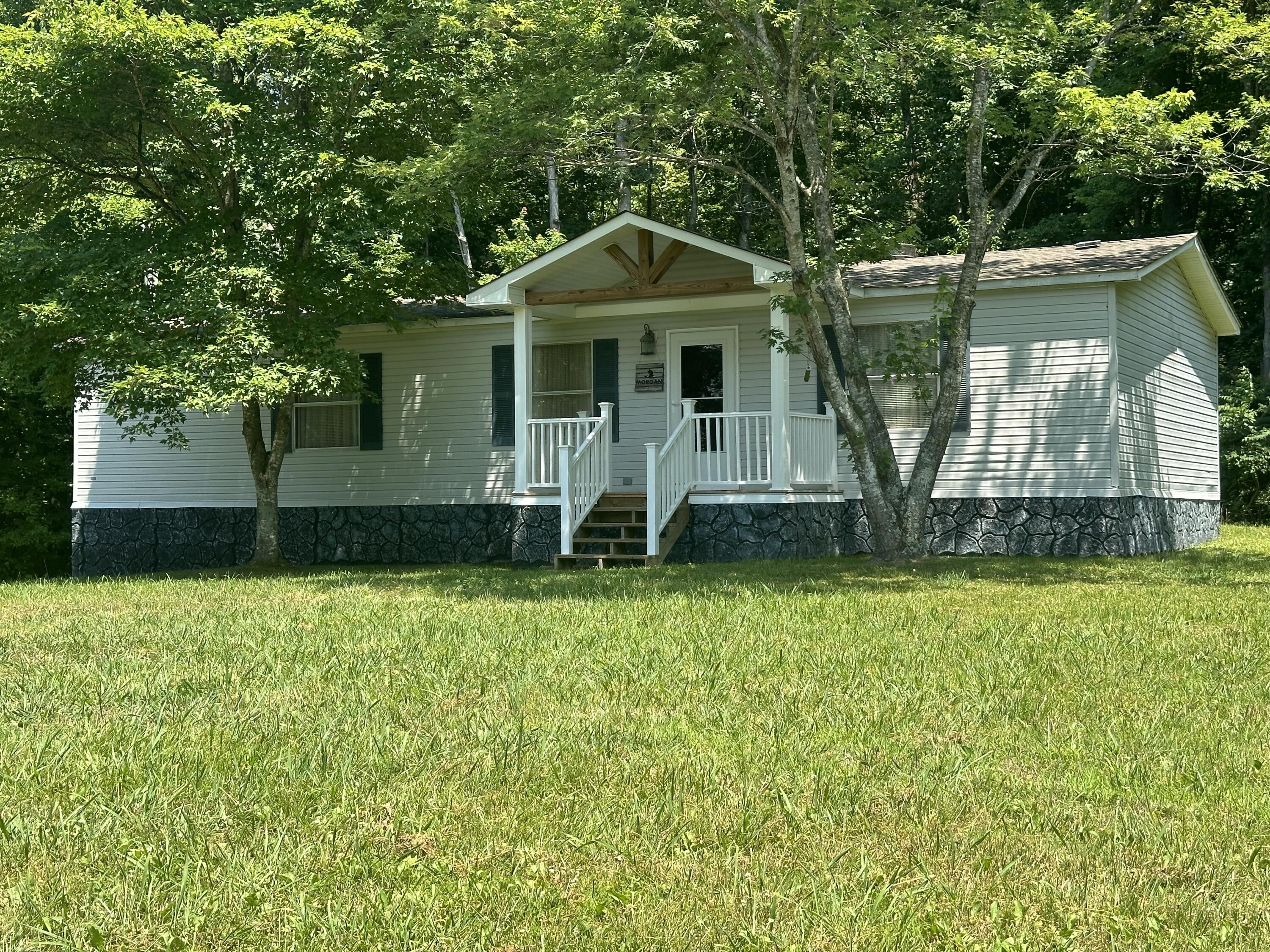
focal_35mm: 48
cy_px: 476
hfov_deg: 39.7
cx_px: 635
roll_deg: -0.4
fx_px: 1761
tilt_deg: +2.3
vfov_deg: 30.3
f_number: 1.78
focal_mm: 6.86
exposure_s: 1/1357
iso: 64
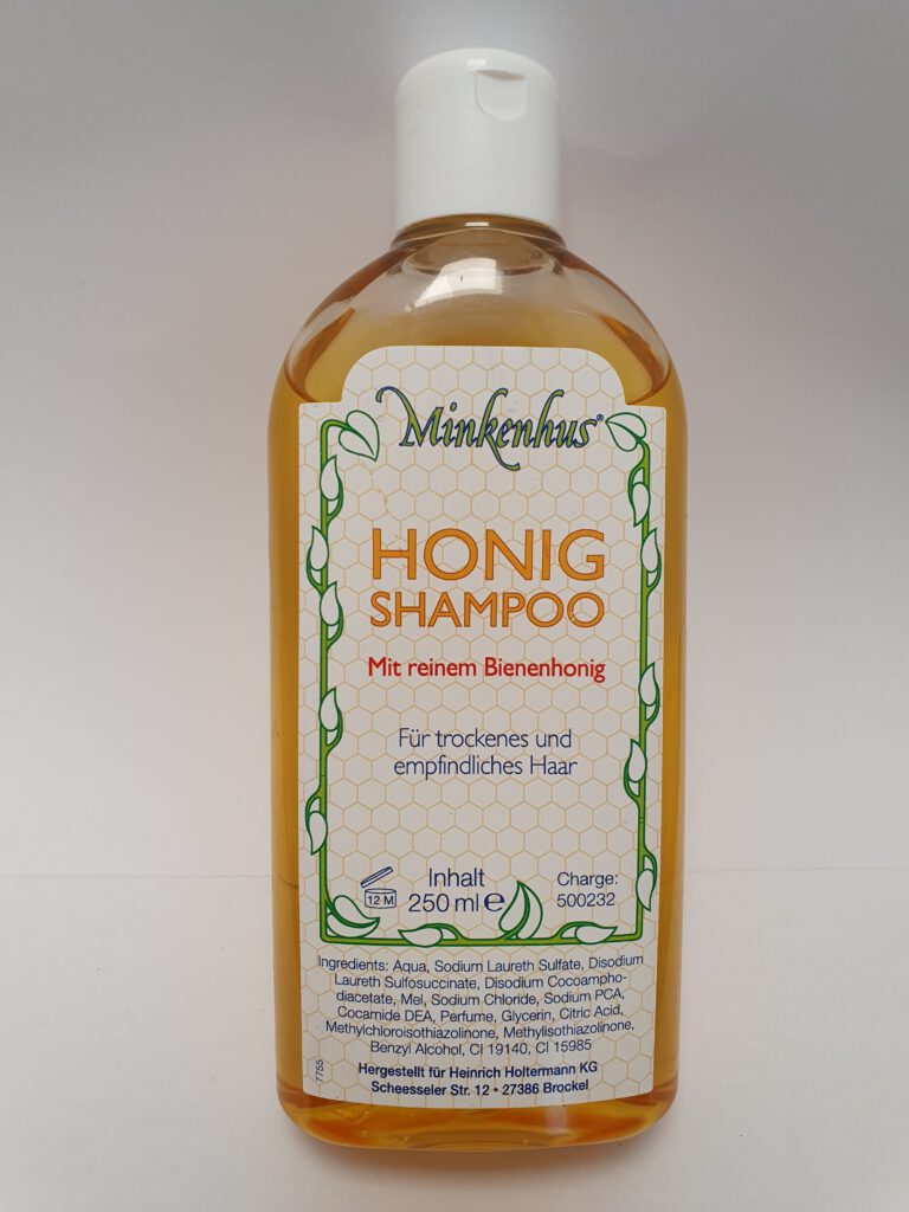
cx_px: 454
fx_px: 910
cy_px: 606
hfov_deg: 53.1
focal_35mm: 26
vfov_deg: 67.3
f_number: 2.4
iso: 100
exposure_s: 1/100
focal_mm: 4.32
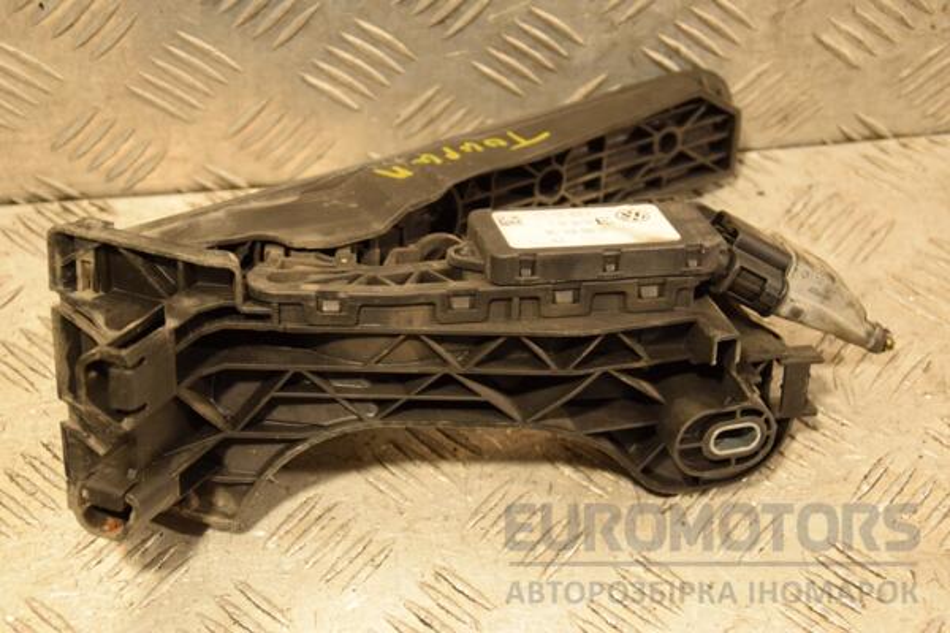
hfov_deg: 28.1
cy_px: 316
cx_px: 475
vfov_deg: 18.9
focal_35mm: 72
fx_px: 1900
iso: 800
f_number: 5
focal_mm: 48
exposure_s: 1/100
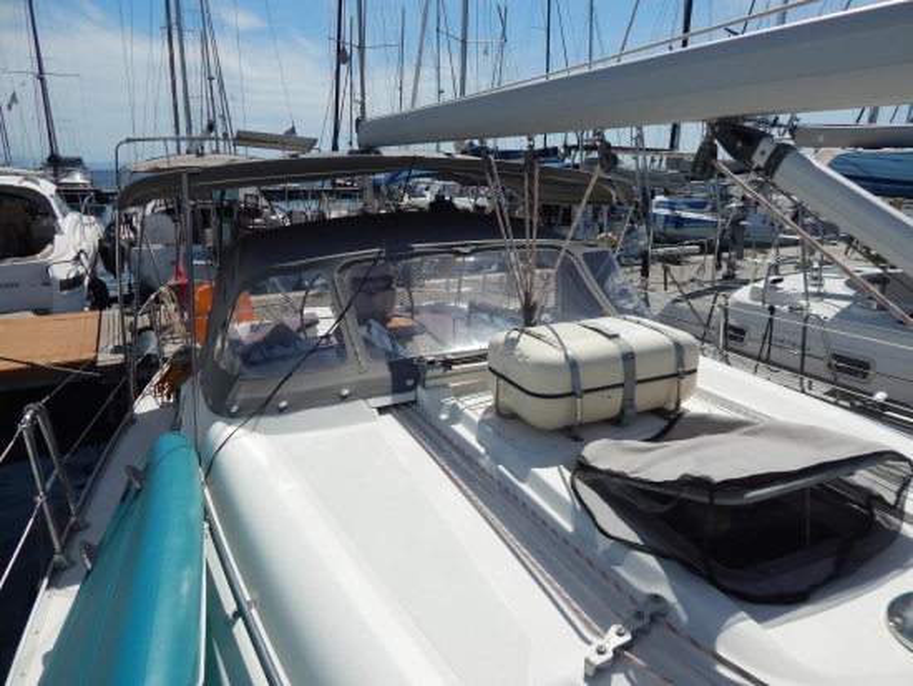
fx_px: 607
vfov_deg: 58.9
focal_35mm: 23
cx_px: 456
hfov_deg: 73.9
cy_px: 343
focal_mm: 4
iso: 125
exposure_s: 1/1500
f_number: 6
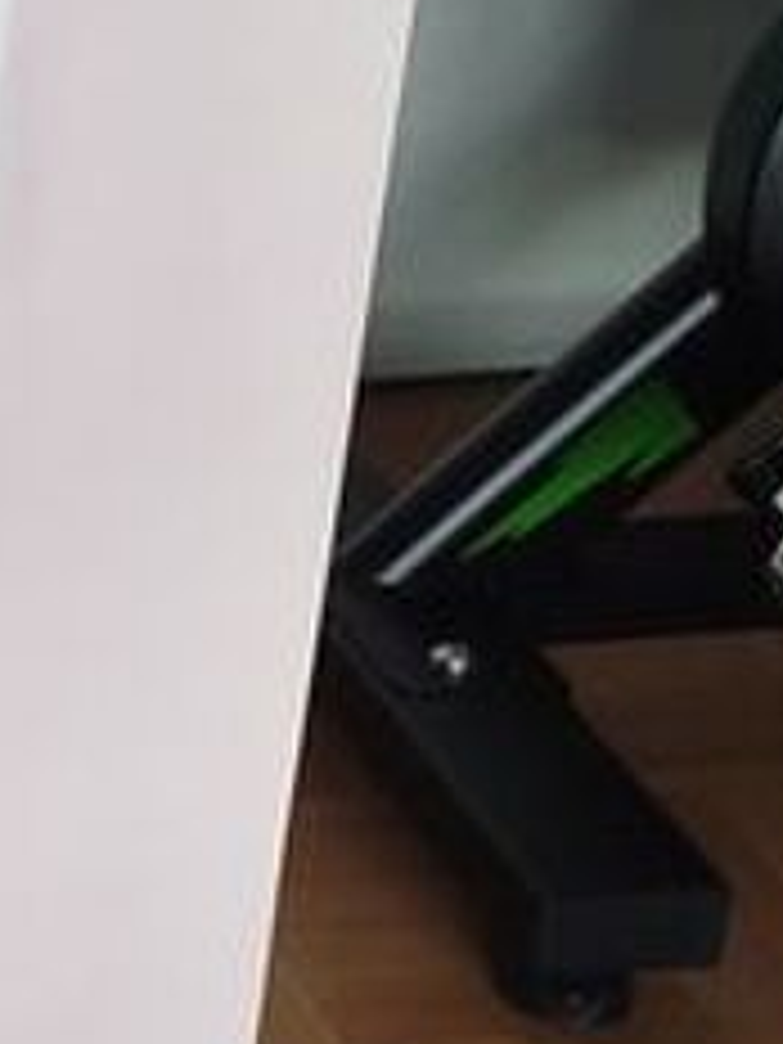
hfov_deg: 9.1
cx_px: -1364
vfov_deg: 14.1
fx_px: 4162
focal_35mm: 138
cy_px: 2
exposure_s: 1/33
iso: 200
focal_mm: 5.31
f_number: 1.7
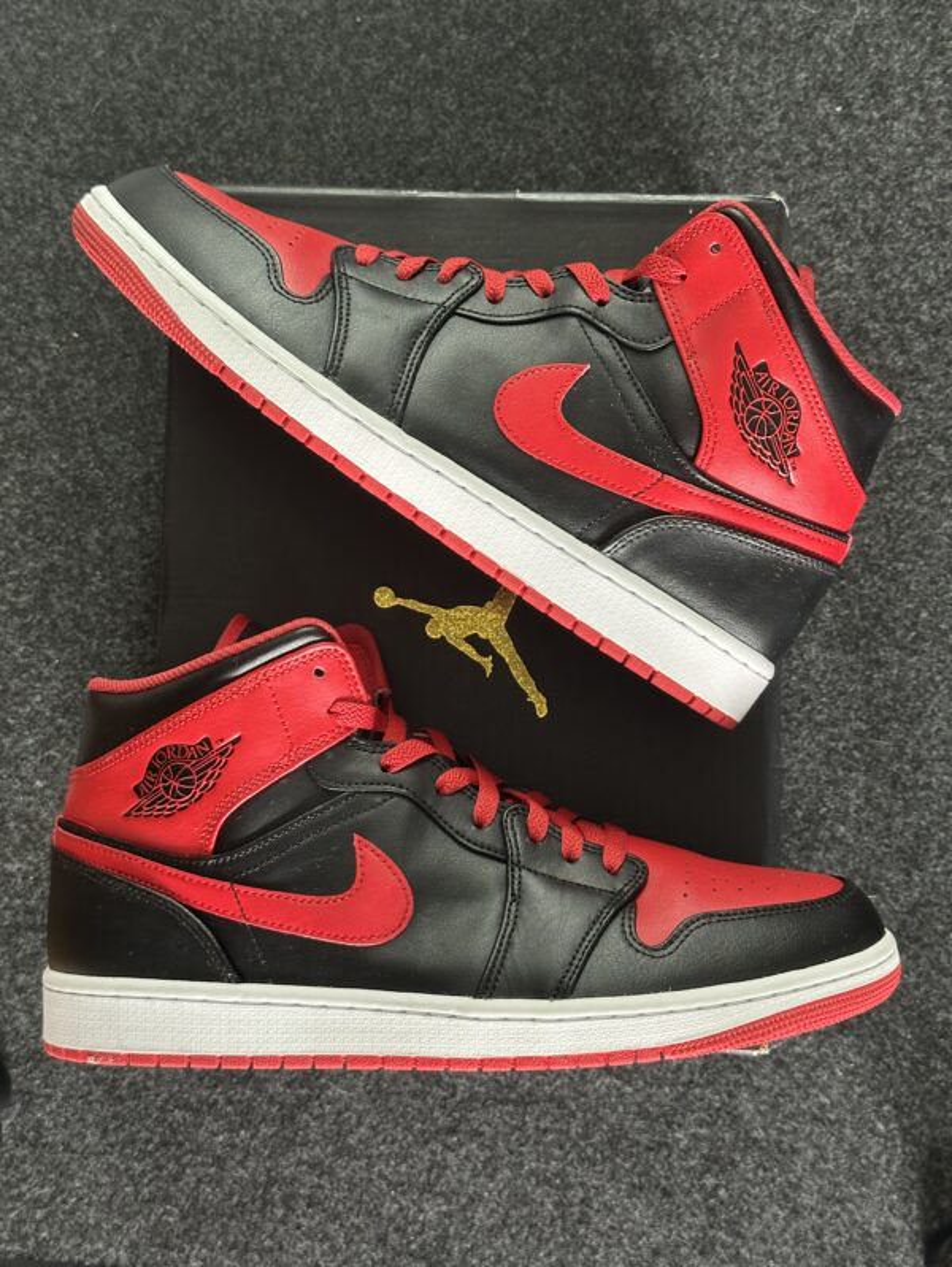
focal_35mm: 48
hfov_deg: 30.3
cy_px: 634
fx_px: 1759
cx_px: 476
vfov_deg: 39.6
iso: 250
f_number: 1.78
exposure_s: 1/33
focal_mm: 6.86
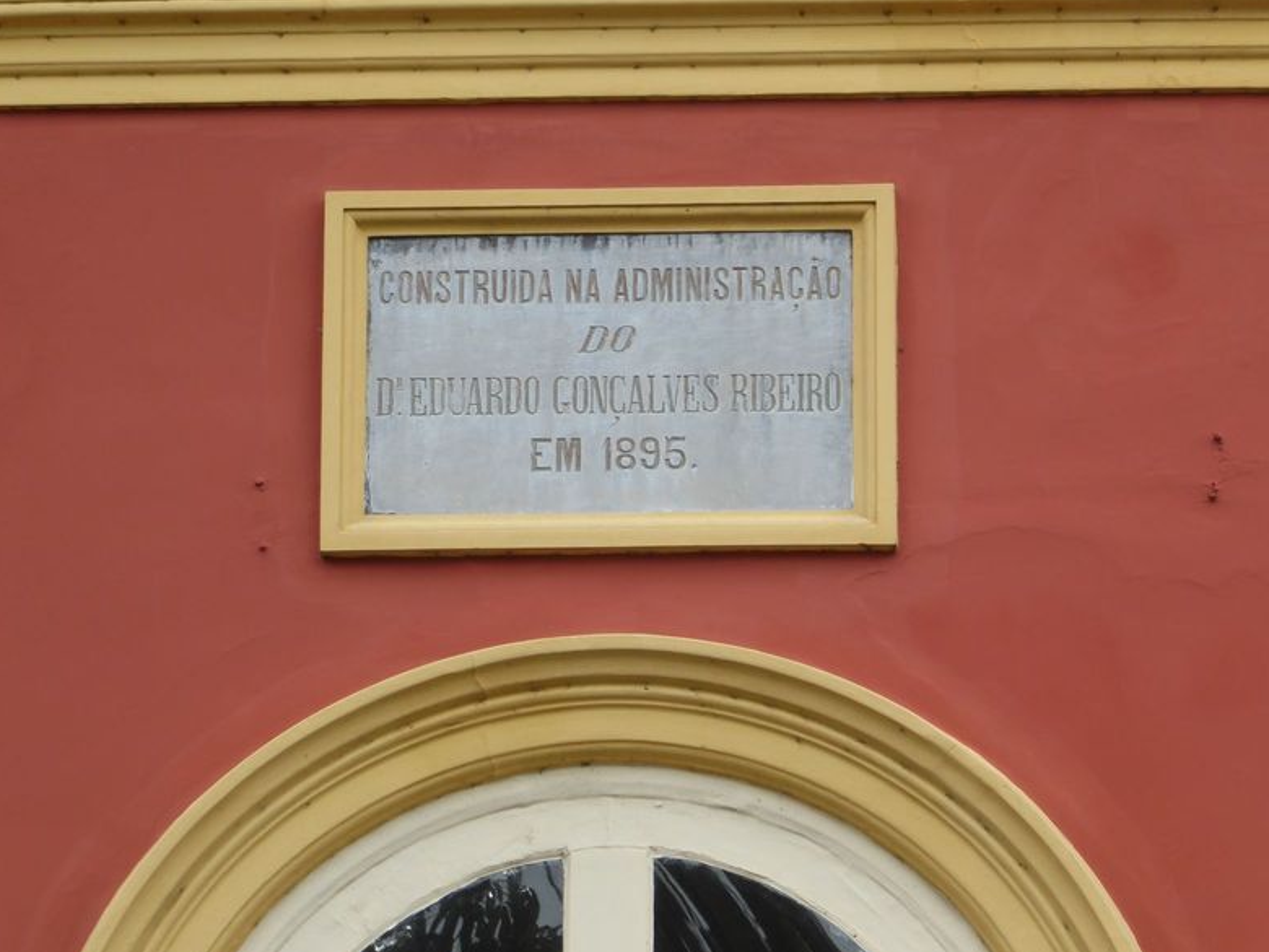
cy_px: 475
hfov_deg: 5.0
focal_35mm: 396
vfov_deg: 3.8
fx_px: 14517
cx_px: 620
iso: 80
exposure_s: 1/100
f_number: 6
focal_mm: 62.1
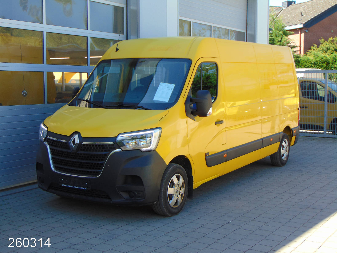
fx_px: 487
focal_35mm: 50
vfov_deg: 29.1
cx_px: 168
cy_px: 126
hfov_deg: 38.2
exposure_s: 1/200
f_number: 3.5
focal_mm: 9
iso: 80
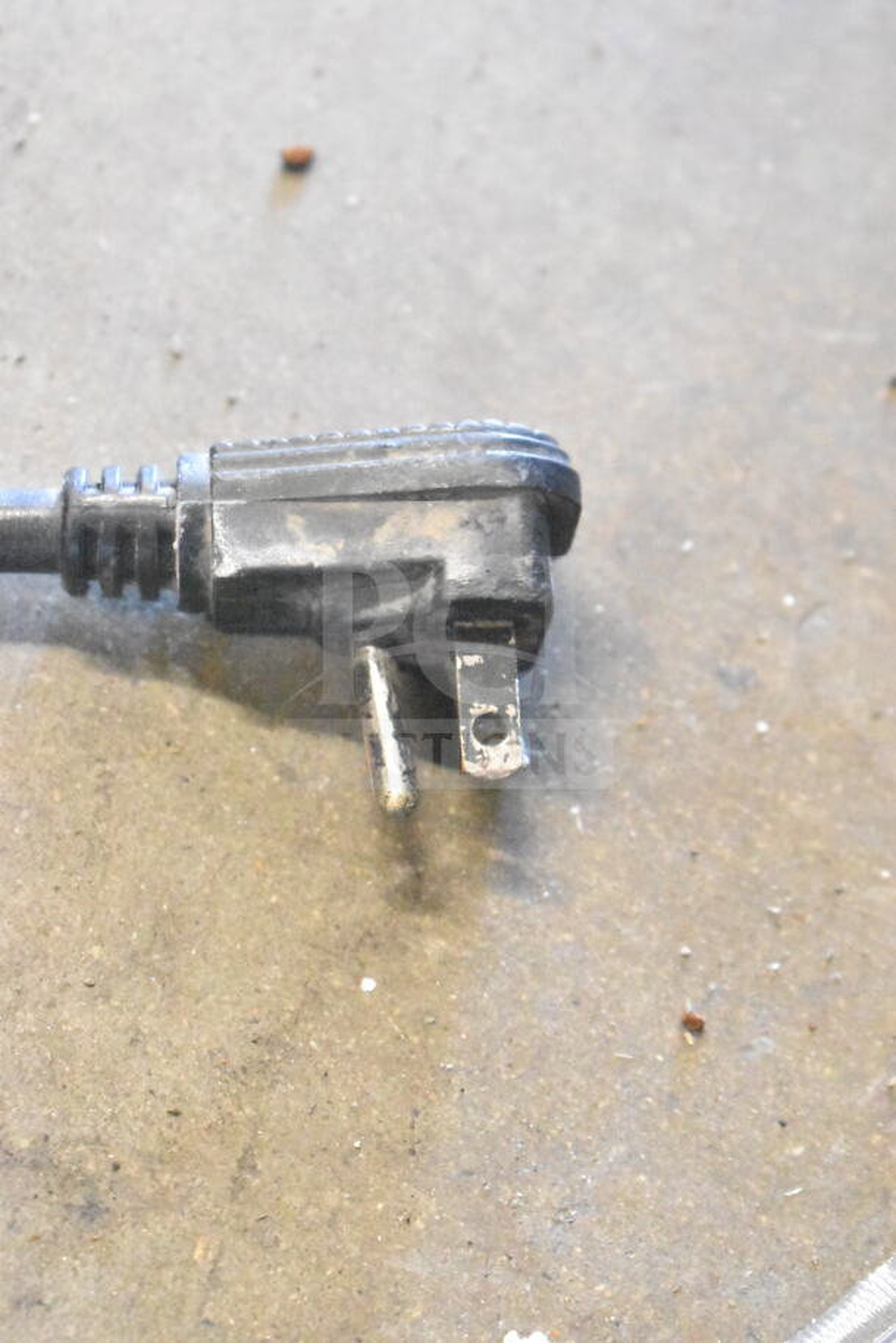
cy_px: 672
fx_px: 3077
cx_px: 448
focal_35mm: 82
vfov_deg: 24.6
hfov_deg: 16.6
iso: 25600
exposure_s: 1/80
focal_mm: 55
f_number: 5.6
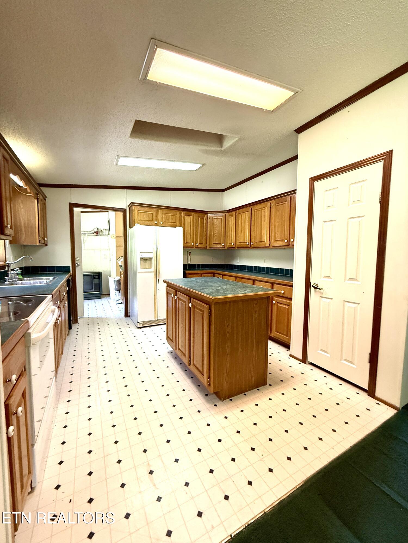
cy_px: 272
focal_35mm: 14
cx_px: 204
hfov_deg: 85.7
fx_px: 220
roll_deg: -0.9
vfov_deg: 102.1
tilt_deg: -4.5
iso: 500
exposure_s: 1/120
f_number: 2.2
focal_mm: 2.22
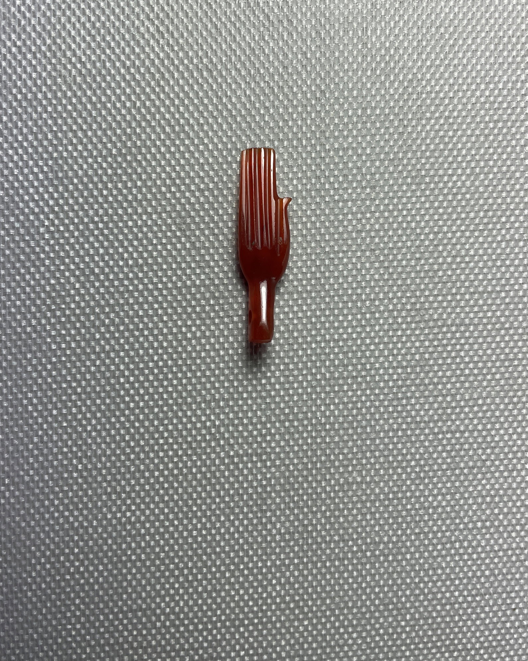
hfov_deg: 43.3
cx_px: 279
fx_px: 664
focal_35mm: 34
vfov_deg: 52.5
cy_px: 262
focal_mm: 4.2
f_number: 1.6
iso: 50
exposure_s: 1/530
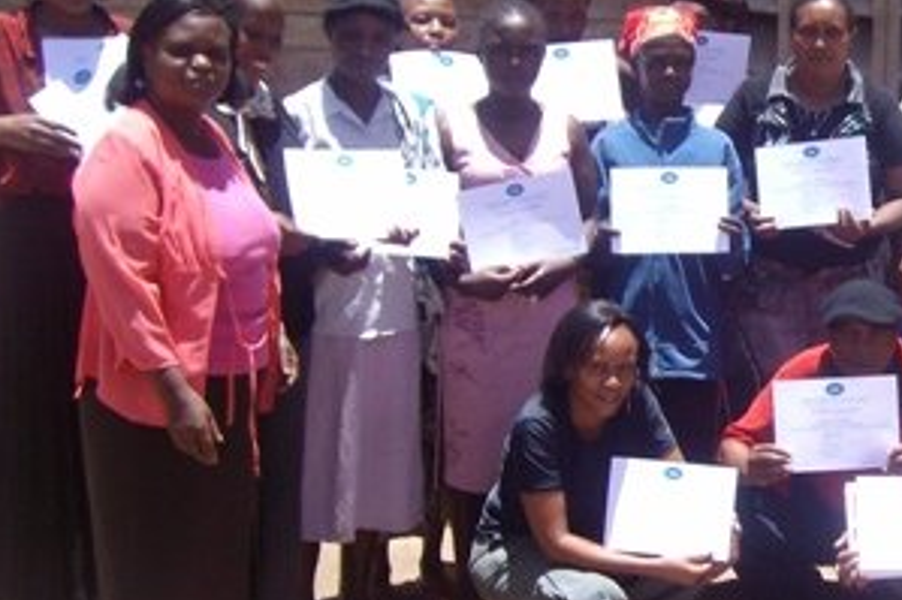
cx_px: 887
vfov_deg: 17.5
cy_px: 332
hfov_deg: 24.9
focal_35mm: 78
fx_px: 1953
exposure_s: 1/89
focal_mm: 5.8
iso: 80
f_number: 7.2
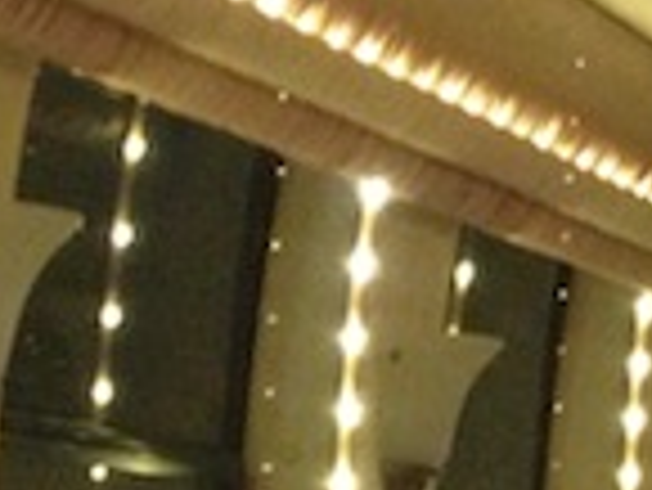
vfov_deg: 7.6
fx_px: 3638
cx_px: 1646
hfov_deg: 9.1
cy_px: 697
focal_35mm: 193
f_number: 2.4
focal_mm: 4.28
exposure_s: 1/20
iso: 400
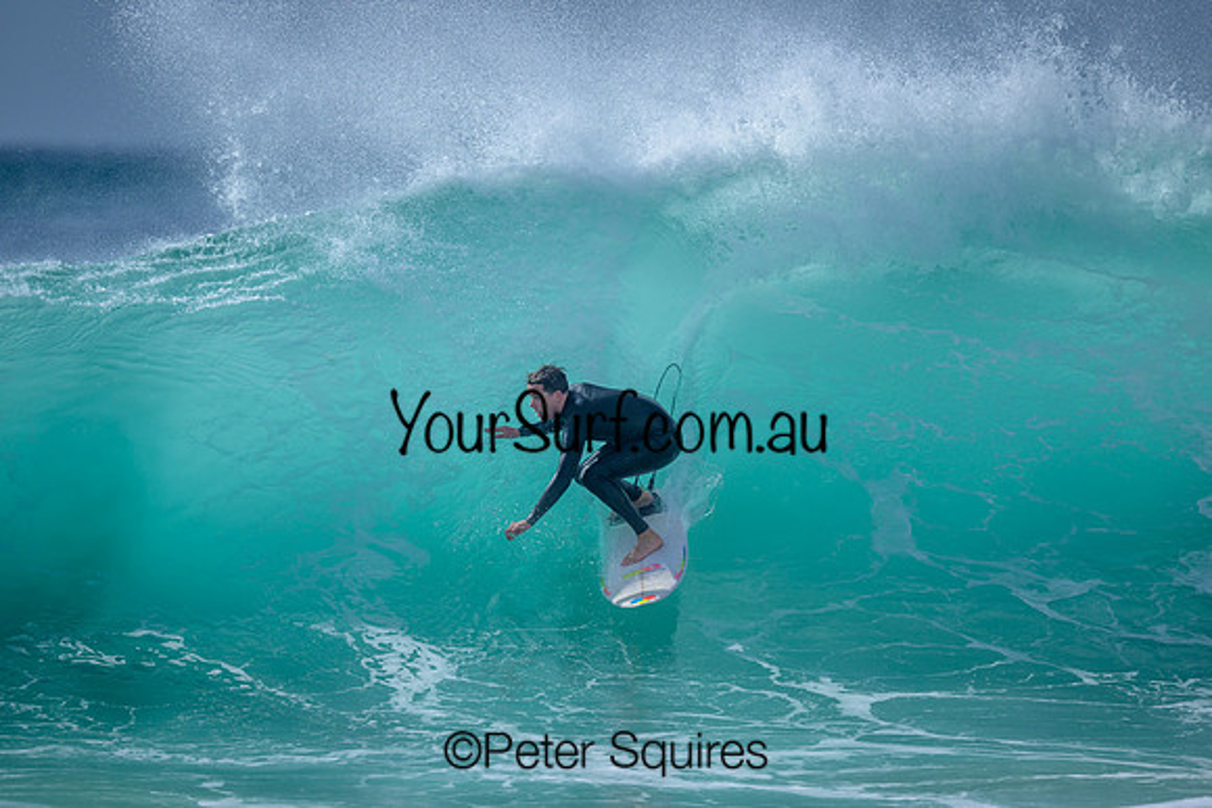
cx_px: 606
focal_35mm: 800
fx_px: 26938
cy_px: 404
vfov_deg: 1.7
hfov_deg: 2.6
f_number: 6.3
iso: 180
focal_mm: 800
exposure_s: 1/2000
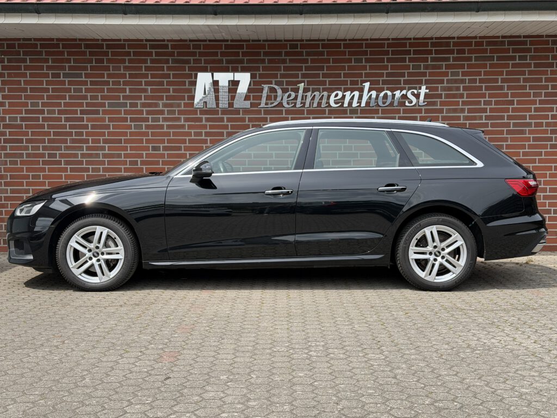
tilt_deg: -3.0
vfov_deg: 30.3
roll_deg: +0.6
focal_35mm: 48
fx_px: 772
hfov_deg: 39.7
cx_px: 278
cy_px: 209
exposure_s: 1/2667
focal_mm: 6.76
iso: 80
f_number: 1.78
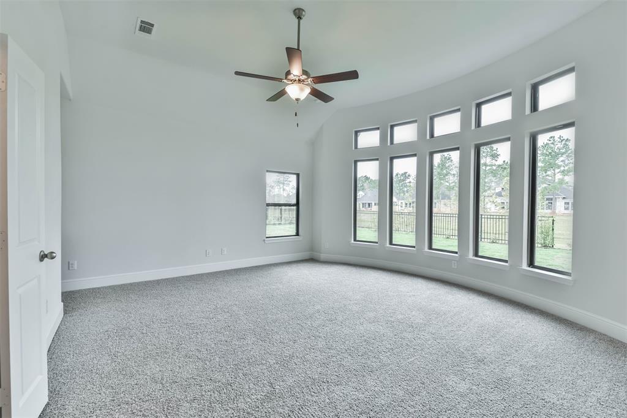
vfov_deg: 77.3
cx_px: 314
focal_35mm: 15
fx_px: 261
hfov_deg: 100.4
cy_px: 209
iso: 200
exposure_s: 1/30
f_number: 8
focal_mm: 10
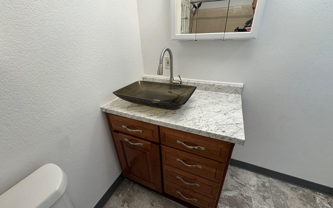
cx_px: 166
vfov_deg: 74.7
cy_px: 108
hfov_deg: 101.5
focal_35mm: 15
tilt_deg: -29.3
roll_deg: +1.7
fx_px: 136
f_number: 2.2
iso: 250
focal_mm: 2.22
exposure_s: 1/120
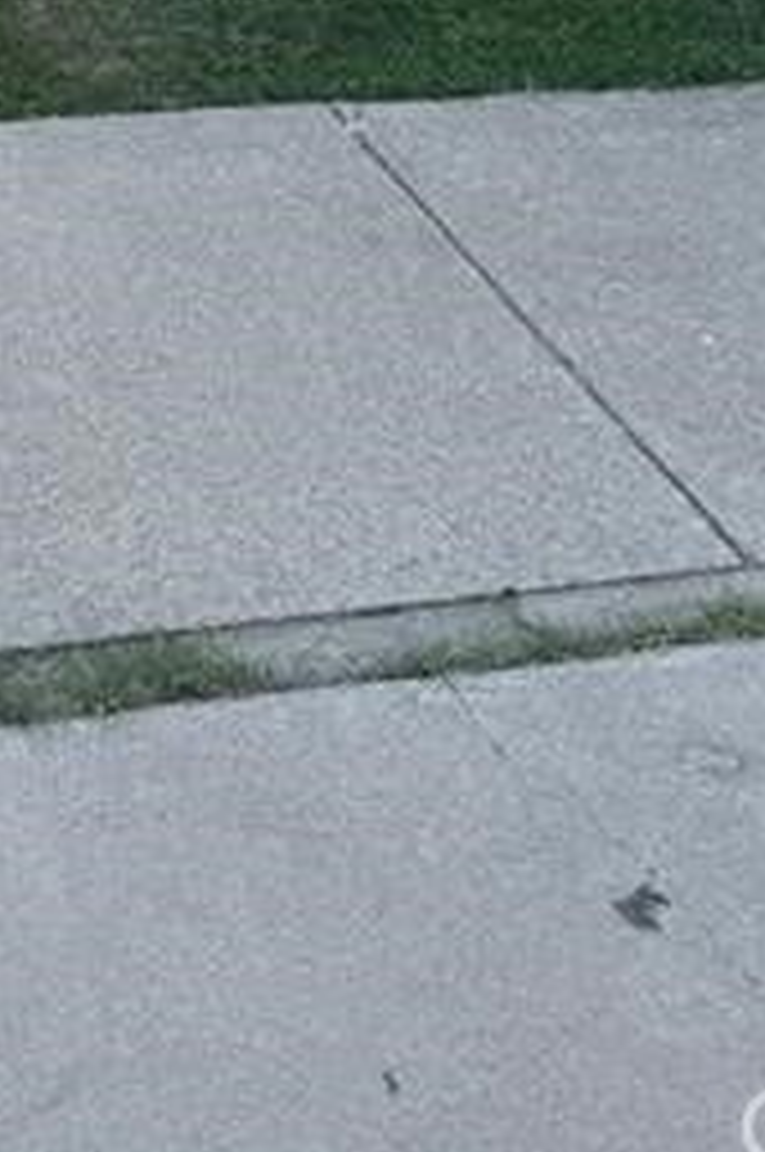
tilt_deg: -11.1
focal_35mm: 75
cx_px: -158
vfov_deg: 22.6
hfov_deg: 17.3
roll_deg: -0.8
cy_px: -536
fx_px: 2397
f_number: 1.78
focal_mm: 6.76
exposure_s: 1/1637
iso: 80
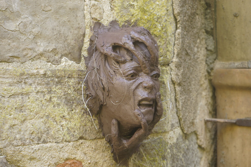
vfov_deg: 19.5
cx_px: 126
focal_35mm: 70
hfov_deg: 28.8
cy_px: 84
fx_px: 488
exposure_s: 1/125
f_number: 5.6
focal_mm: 70
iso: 640
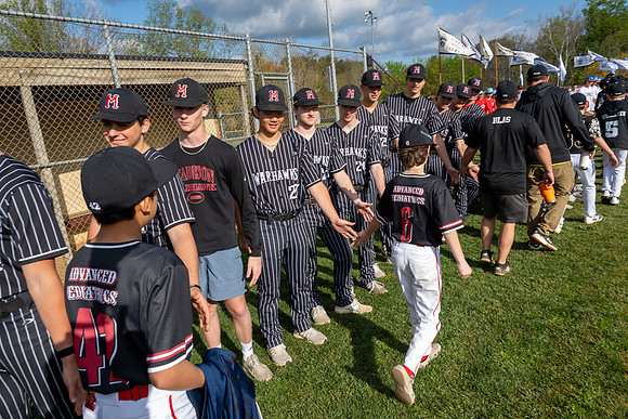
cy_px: 210
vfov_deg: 53.2
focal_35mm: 24
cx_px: 314
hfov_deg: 73.7
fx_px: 419
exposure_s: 1/250
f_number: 6.3
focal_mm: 24
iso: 64
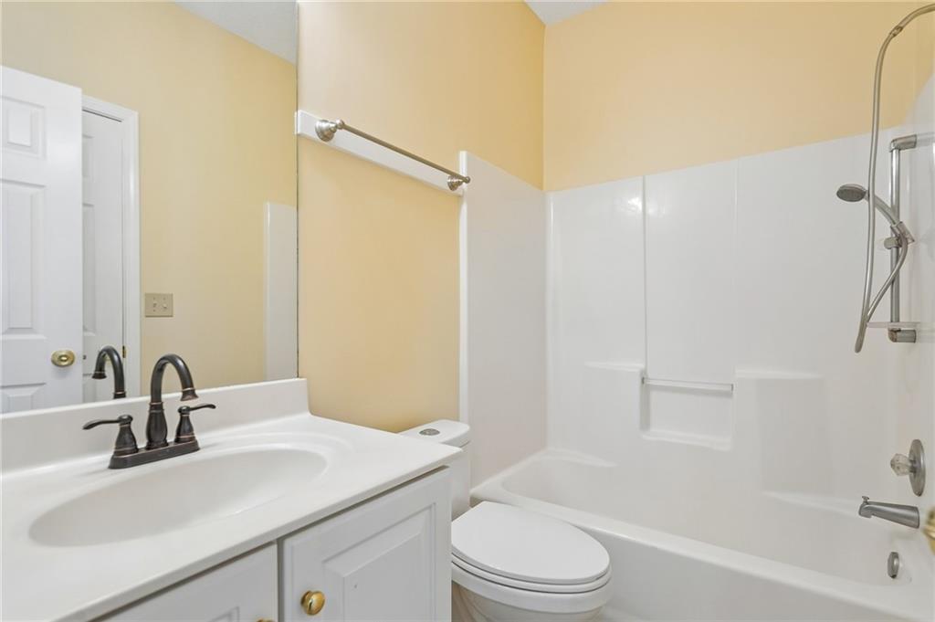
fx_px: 415
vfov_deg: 73.7
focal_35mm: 16
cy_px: 311
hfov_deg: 96.8
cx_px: 468
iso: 320
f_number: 5.6
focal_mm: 16
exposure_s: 1/15
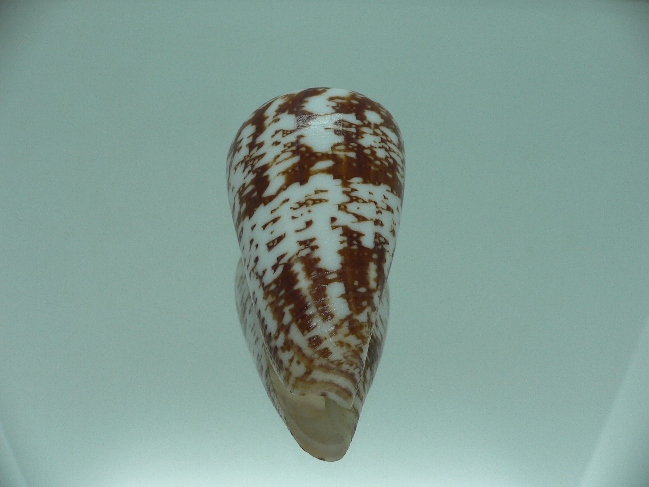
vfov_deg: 40.7
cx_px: 324
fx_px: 656
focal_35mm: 35
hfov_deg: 52.6
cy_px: 244
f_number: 2.8
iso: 80
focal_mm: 4.6
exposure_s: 1/80
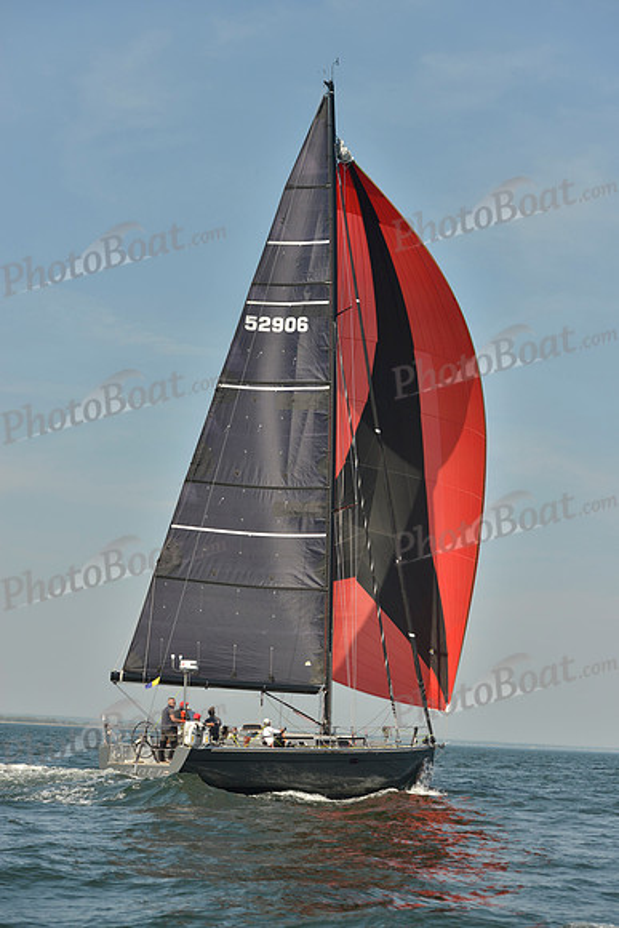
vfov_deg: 28.8
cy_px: 464
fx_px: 1804
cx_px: 310
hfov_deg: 19.5
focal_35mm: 70
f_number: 6.3
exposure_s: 1/1250
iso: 200
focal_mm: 70
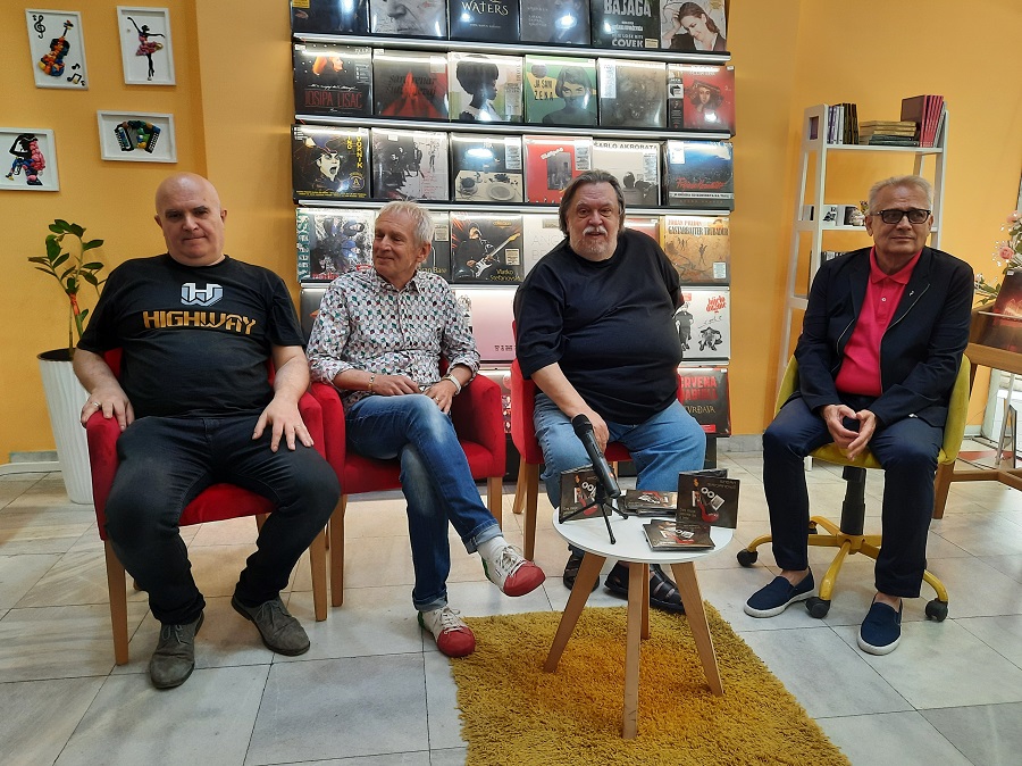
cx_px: 511
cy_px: 383
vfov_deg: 54.8
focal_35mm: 25
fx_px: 738
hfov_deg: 69.4
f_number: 2
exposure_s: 1/50
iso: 80
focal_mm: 4.6
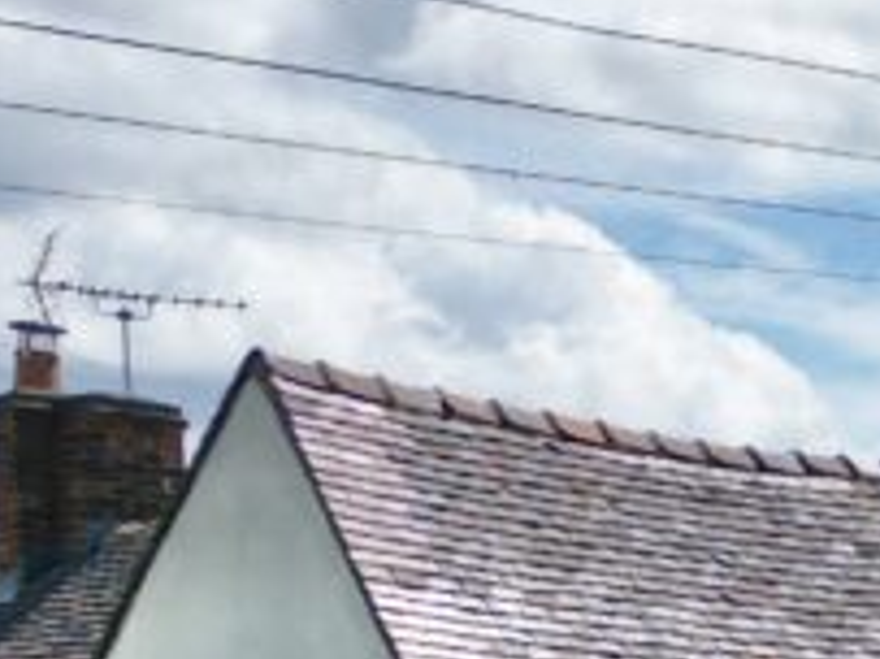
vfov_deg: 11.7
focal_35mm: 121
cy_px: 1015
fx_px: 3074
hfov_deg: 14.3
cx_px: 1613
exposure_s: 1/6000
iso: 130
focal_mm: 6.72
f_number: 1.7
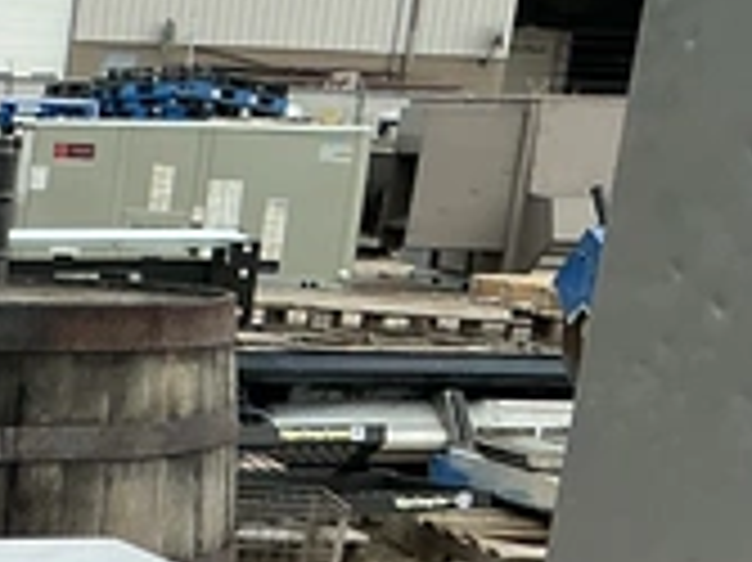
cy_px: 1140
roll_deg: -0.9
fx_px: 2735
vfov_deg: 10.7
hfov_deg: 13.2
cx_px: -815
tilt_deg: -20.9
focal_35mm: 126
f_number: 1.8
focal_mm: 3
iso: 25
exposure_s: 1/613
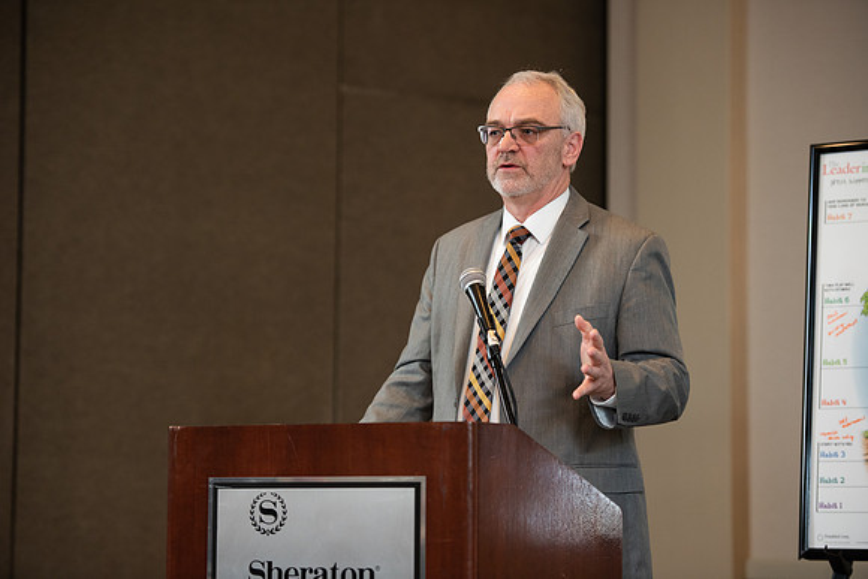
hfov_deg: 17.6
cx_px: 434
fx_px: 2797
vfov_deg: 11.8
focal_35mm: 116
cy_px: 290
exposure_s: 1/200
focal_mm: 116
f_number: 3.2
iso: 1250
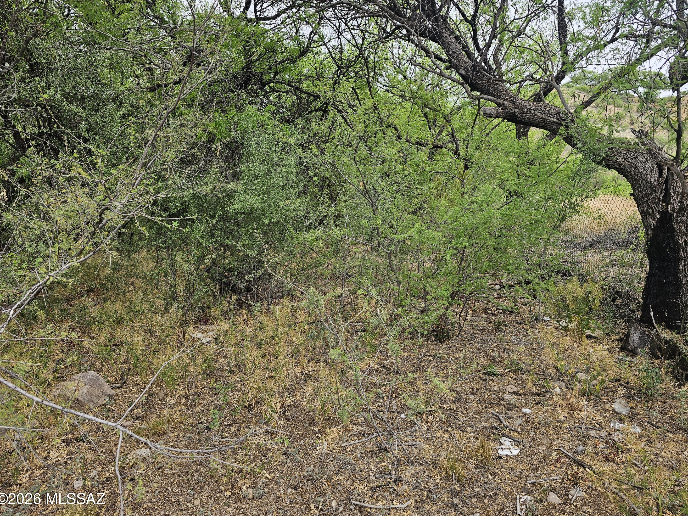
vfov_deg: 56.8
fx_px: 477
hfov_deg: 71.6
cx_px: 354
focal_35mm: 24
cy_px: 254
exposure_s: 1/120
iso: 16
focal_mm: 6.3
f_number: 1.7
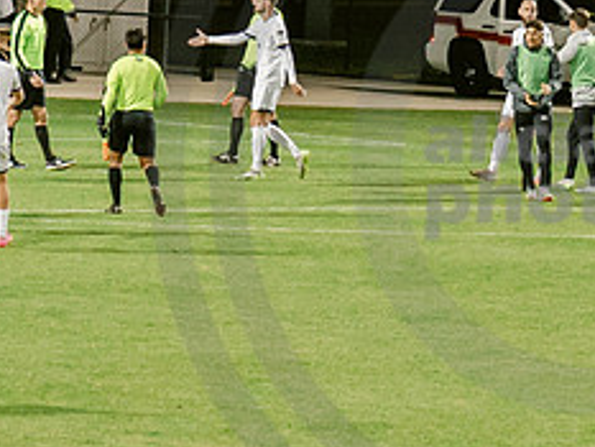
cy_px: 145
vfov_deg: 3.7
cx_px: 851
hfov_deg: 4.8
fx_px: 6999
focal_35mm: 407
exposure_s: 1/160
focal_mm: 70
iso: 2000
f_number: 4
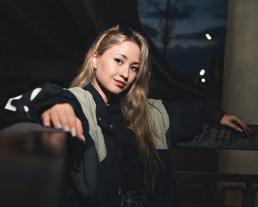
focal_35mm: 49
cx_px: 106
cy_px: 108
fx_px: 373
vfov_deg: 30.9
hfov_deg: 38.0
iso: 800
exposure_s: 1/30
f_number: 4
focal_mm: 40
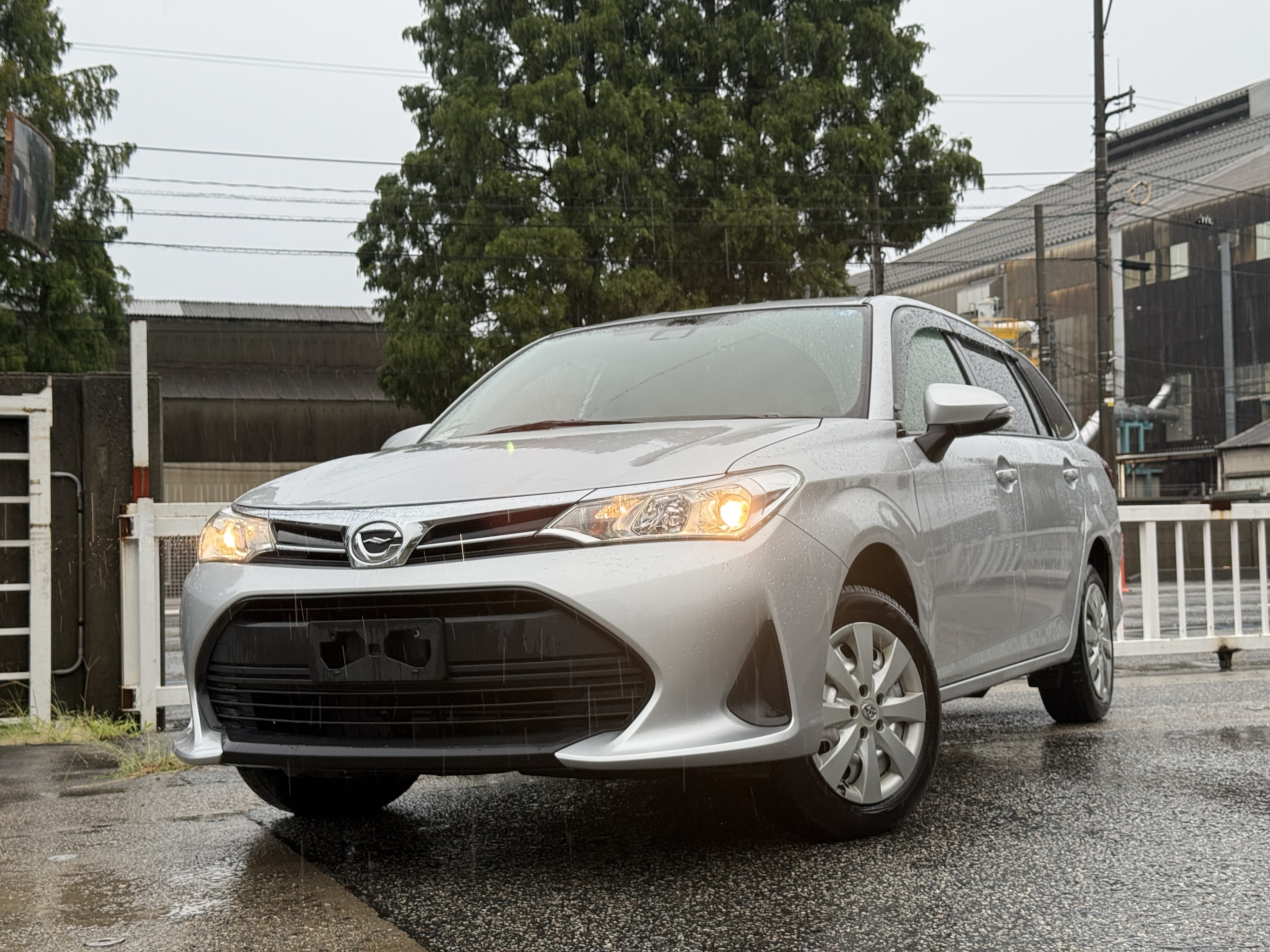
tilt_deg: +2.5
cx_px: 635
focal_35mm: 48
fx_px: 1761
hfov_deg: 39.7
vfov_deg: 30.3
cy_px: 476
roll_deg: +1.7
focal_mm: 6.76
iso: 50
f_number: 1.78
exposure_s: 1/154
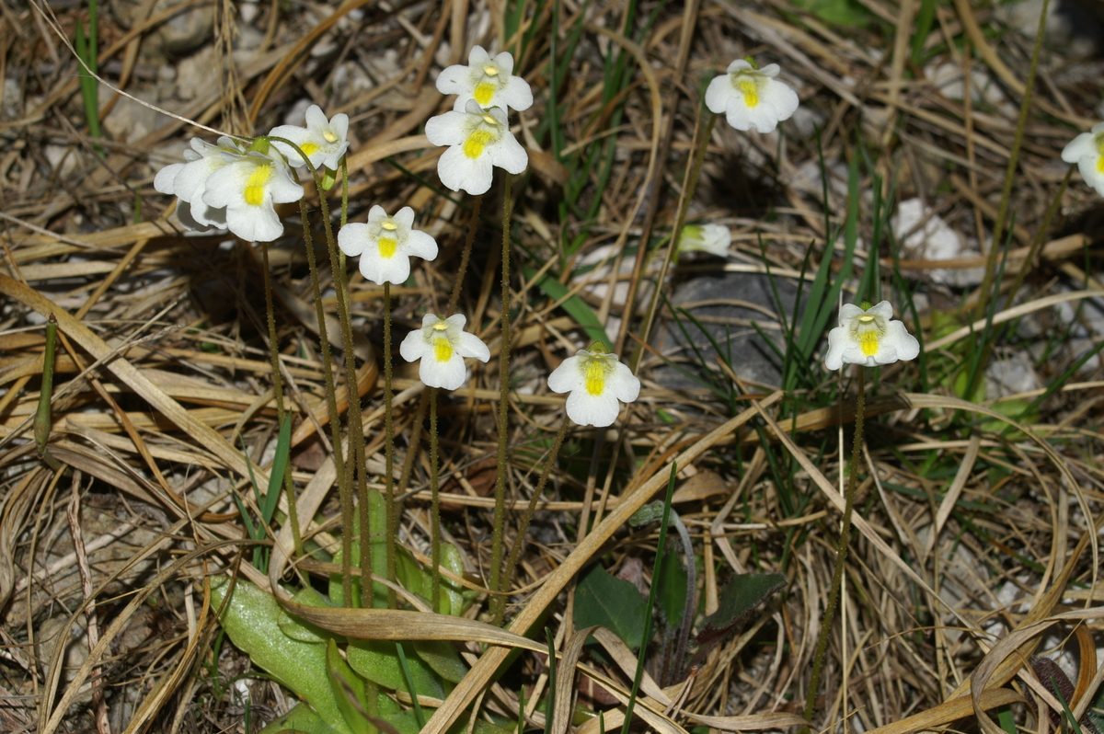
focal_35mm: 120
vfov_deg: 11.4
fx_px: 3677
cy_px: 367
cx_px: 552
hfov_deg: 17.1
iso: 100
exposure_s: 1/125
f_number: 20
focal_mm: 80
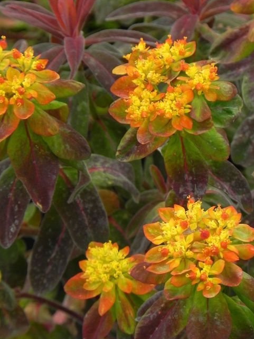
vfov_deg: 4.7
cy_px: 148
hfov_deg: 3.5
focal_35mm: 420
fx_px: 4112
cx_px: 125
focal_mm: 59.9
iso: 160
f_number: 5
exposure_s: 1/160
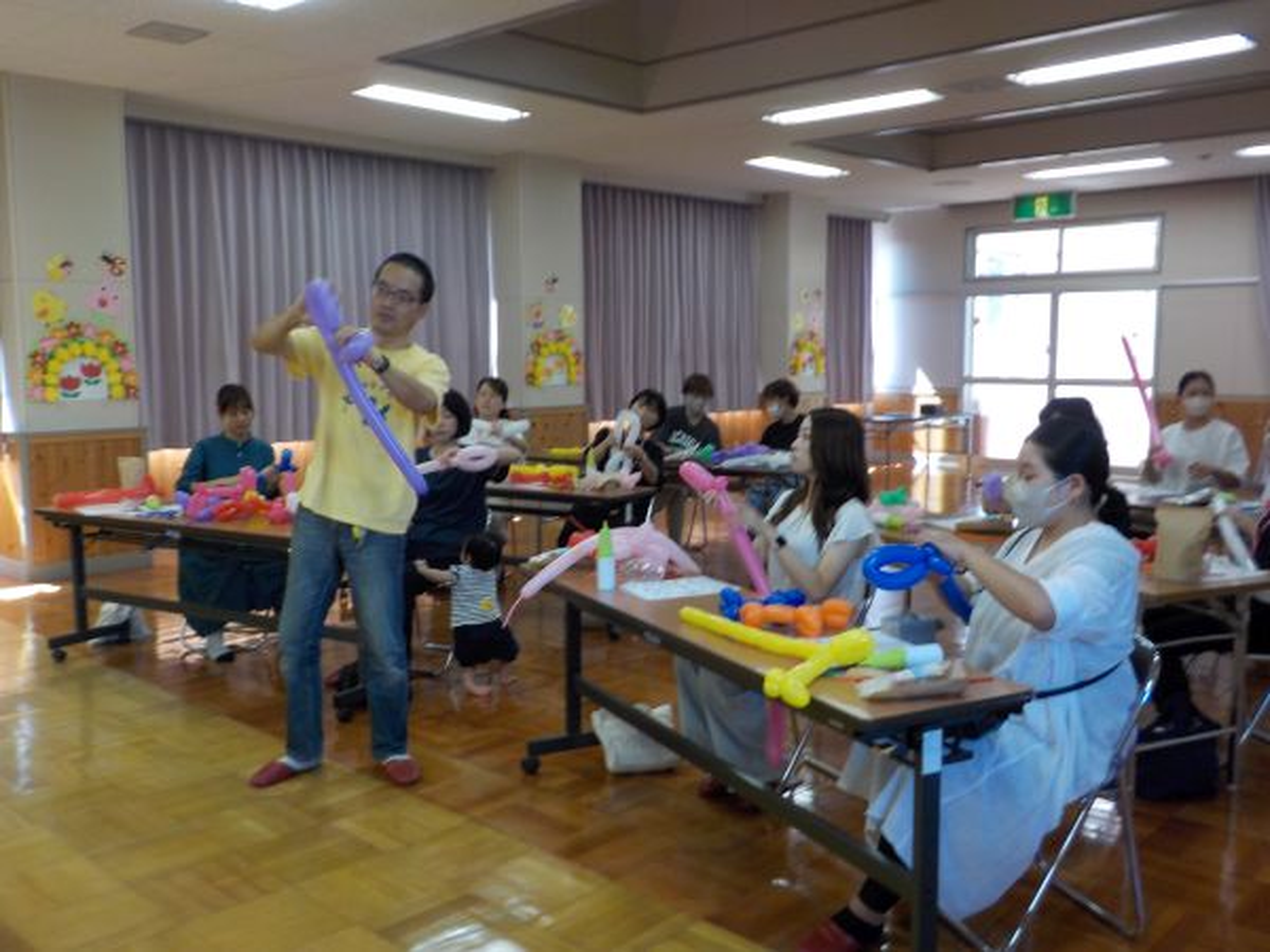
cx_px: 635
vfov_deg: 46.8
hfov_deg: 60.0
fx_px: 1101
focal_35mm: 30
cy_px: 476
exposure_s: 1/30
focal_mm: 4.1
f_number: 3.3
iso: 125
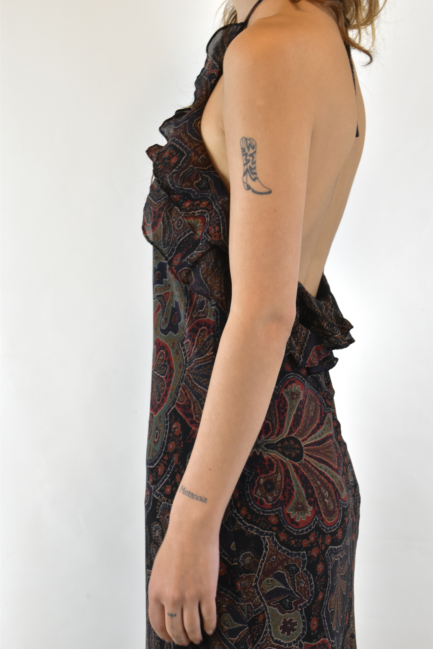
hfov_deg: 17.5
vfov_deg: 26.0
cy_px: 324
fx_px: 1407
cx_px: 216
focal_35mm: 78
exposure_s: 1/20
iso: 1600
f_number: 16
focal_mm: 52
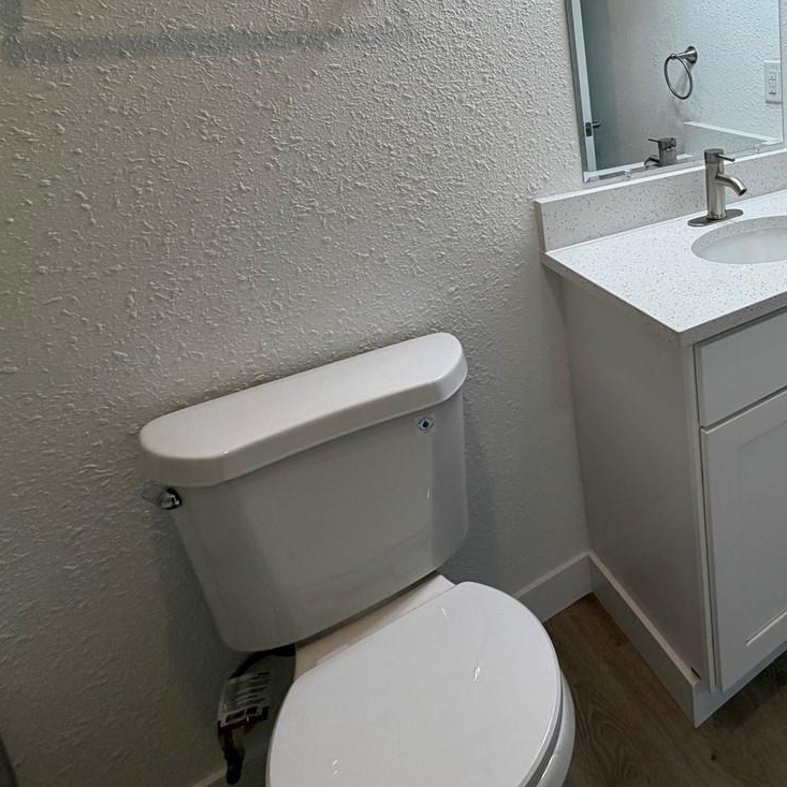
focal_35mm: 27
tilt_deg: -11.7
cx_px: 821
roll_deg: +1.5
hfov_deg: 47.0
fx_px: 694
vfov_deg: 55.1
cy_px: 161
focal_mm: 2.22
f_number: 2.2
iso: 100
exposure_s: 1/120
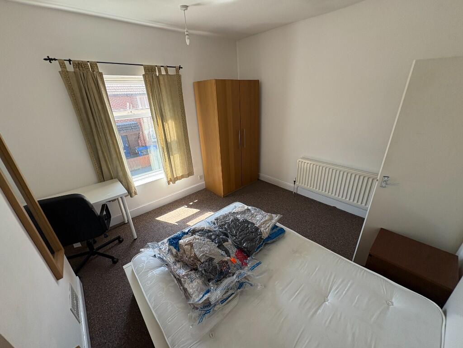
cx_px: 232
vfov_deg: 85.7
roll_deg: +2.6
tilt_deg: -24.6
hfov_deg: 102.1
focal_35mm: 14
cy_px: 174
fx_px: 187
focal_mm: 2.22
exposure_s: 1/138
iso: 80
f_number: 2.2
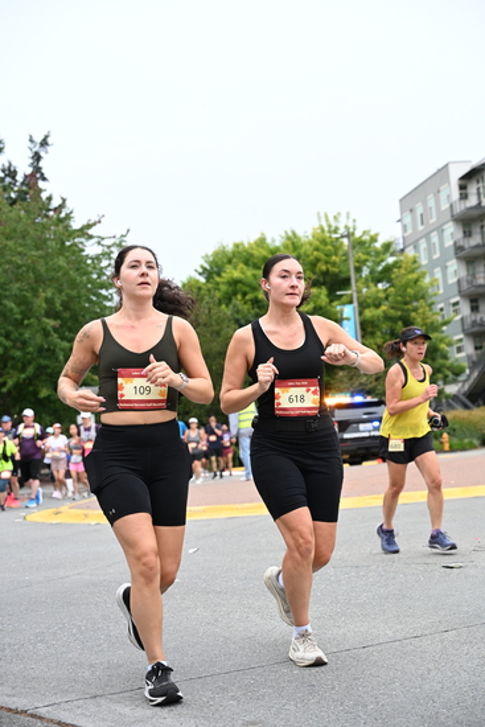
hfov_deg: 23.8
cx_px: 242
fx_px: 1151
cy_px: 364
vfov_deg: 35.0
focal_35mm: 57
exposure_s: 1/800
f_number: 4
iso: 1600
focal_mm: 57
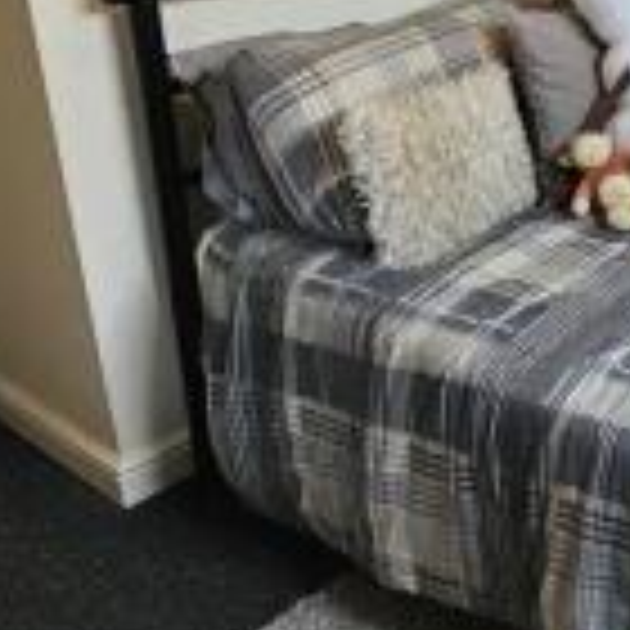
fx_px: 988
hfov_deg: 29.6
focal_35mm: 48
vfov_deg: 34.7
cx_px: 781
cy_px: 169
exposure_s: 1/50
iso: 250
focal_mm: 2.2
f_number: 2.2
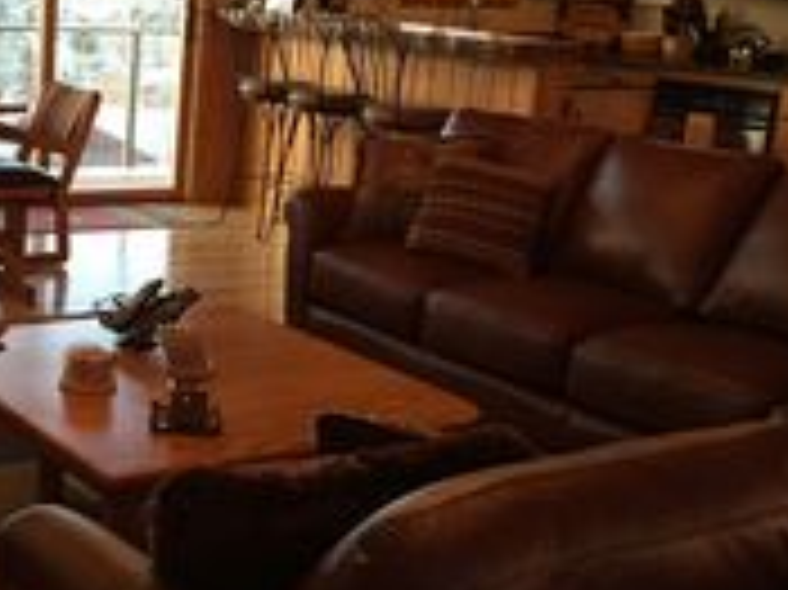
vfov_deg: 24.0
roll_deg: -3.5
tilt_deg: -13.8
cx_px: 81
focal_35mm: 61
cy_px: 261
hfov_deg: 30.3
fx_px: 1388
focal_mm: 4.15
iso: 160
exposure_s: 1/30
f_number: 2.2
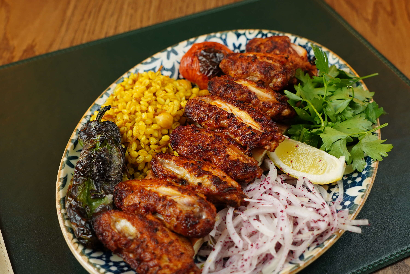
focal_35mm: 49
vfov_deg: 27.5
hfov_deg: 40.3
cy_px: 137
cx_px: 205
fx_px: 558
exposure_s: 1/125
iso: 640
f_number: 4
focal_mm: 33
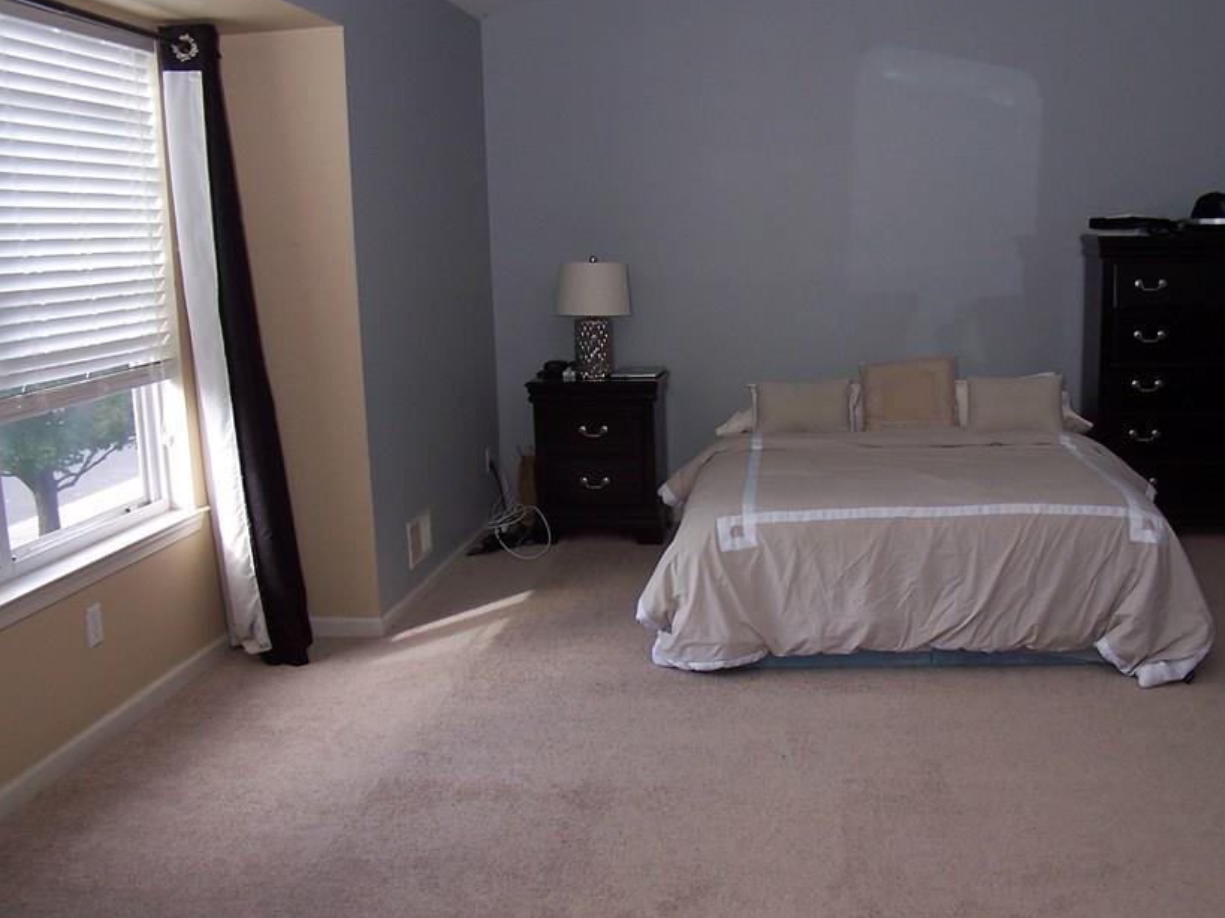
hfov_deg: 38.1
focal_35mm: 50
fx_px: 1769
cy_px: 504
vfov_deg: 29.1
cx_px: 715
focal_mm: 6.7
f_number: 2.8
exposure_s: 1/60
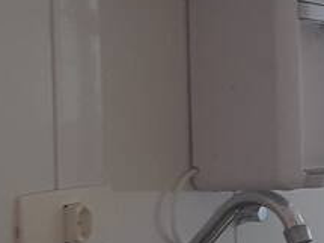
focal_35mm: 87
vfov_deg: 16.9
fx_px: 814
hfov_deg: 14.2
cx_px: 800
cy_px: 100
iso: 50
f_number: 2.2
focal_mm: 1.8
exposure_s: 1/60
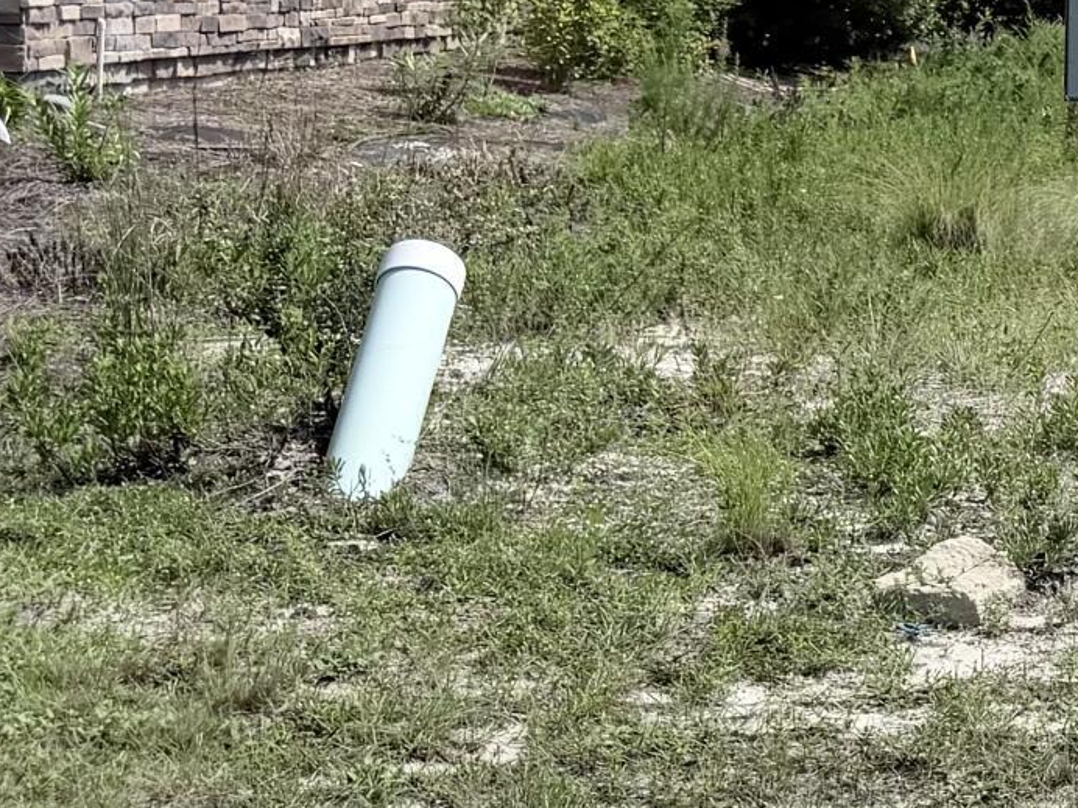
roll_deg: -1.7
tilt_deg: -7.2
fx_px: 3239
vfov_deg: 14.2
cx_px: 1793
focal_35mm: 104
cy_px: 310
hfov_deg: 16.5
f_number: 1.78
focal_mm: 6.76
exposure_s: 1/5714
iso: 80
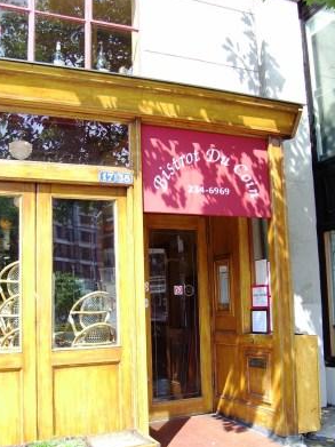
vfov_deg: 47.8
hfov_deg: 36.8
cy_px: 244
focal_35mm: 39
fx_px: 504
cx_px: 180
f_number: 2.7
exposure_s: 1/250
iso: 80
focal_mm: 5.6
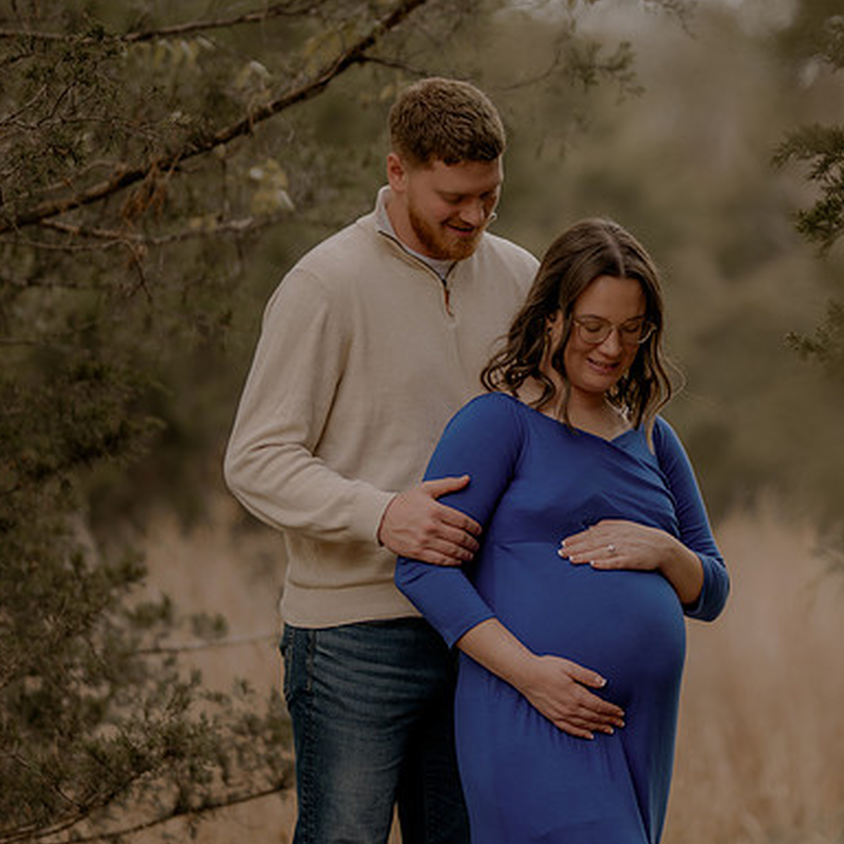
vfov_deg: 10.7
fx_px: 4496
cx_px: 501
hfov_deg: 10.7
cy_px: 422
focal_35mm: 163
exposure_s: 1/1000
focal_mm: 85
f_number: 1.4
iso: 200
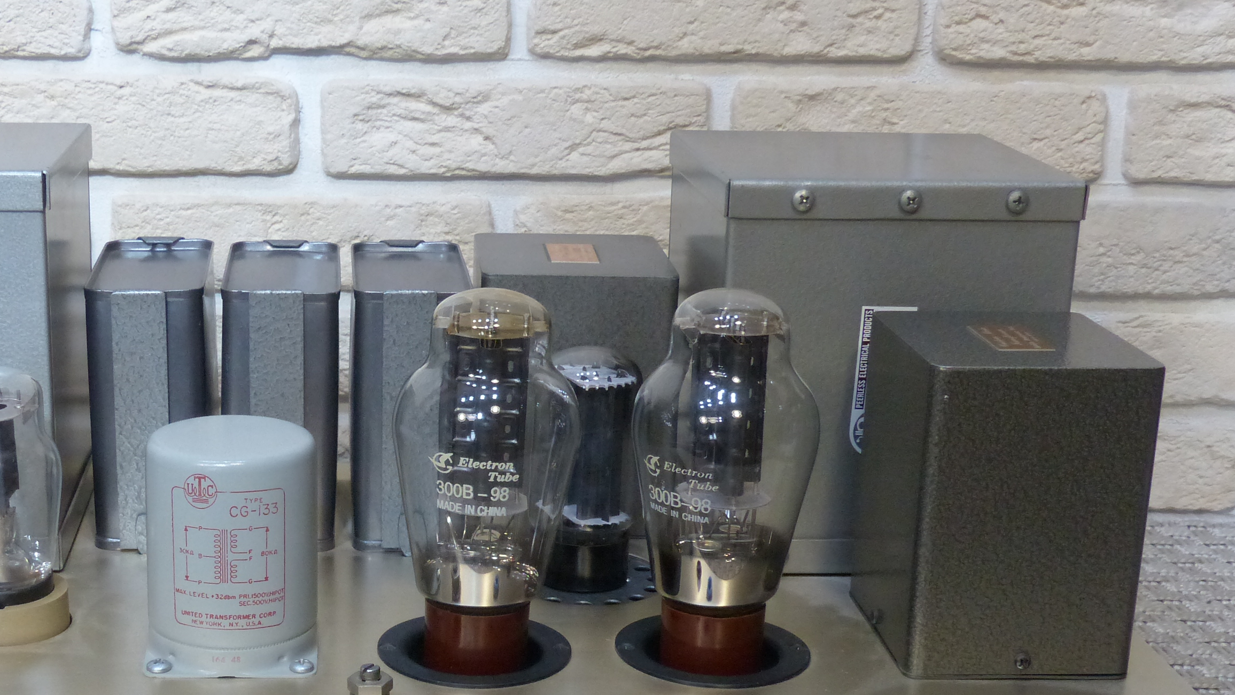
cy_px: 511
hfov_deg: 34.5
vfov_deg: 19.9
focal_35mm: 60
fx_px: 1965
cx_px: 379
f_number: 4.5
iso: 320
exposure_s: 1/60
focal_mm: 7
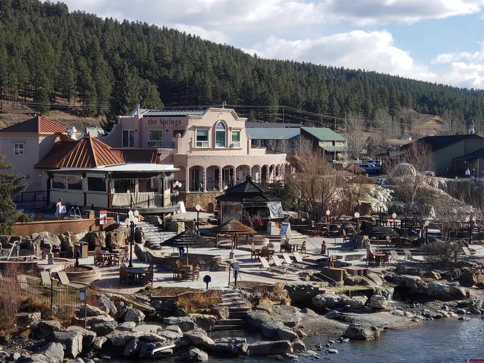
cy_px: 182
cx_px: 242
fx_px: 727
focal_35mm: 52
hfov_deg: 36.8
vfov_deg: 28.0
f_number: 2.4
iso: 32
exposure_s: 1/730
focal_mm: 6
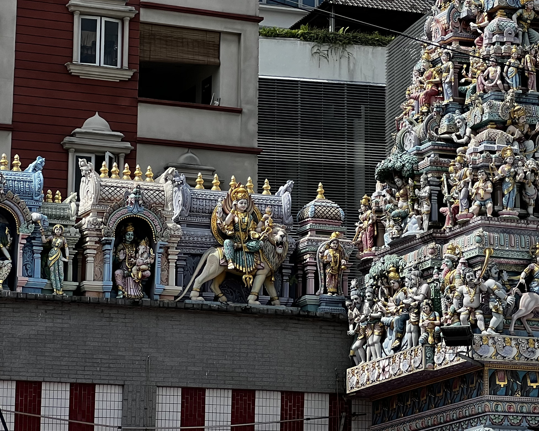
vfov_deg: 10.0
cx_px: 540
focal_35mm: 154
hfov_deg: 12.4
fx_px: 2457
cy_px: 58
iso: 32
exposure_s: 1/995
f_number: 2.8
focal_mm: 9
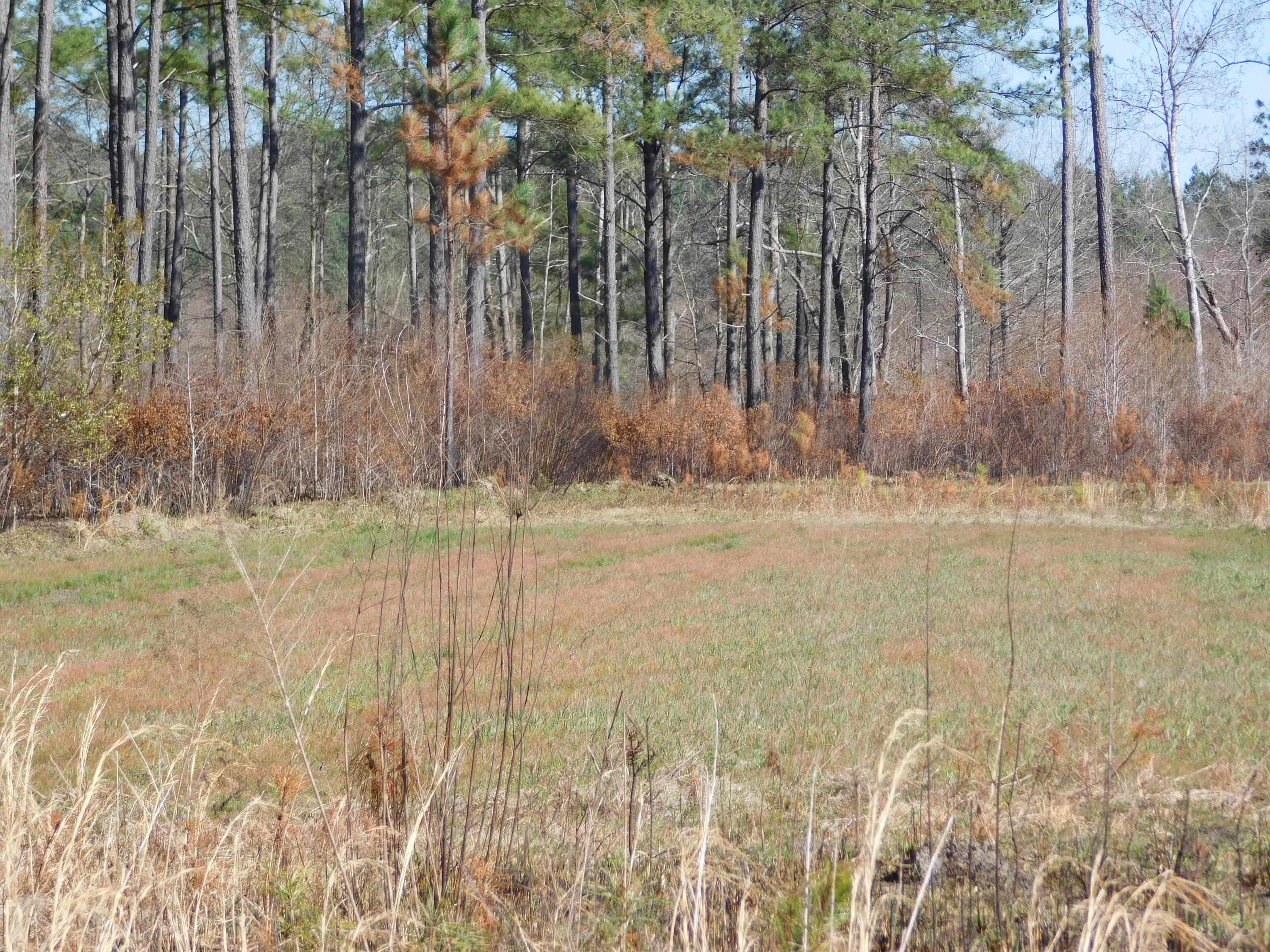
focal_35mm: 184
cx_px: 635
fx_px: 6751
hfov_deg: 10.7
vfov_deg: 8.1
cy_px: 476
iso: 125
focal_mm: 32.7
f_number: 5.4
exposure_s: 1/400
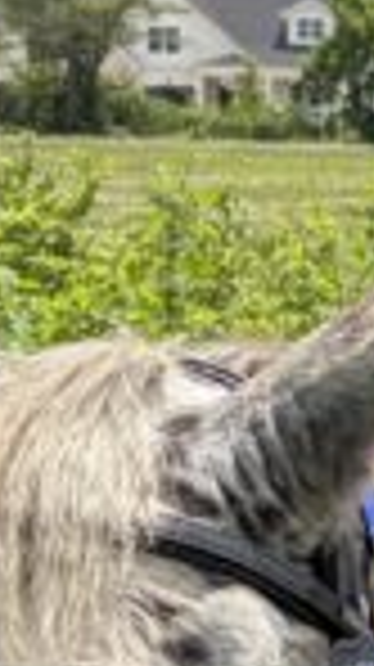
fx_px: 3463
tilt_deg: -4.1
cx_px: 1158
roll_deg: -1.7
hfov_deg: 5.7
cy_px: 590
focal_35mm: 196
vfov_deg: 10.9
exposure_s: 1/3279
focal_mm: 5.96
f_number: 1.6
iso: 50
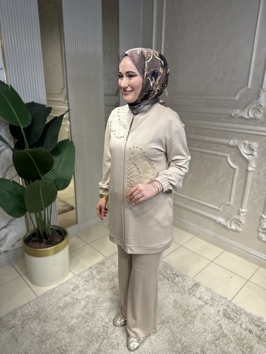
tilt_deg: -19.1
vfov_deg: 71.6
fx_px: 246
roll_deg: -1.3
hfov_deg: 56.8
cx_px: 133
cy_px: 177
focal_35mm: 24
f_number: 1.78
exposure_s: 1/570
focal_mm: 6.86
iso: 80
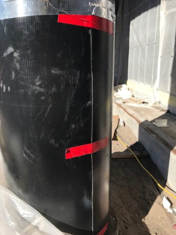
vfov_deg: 63.4
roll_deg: +0.8
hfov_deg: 49.7
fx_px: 190
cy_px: 118
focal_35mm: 28
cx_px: 88
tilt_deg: -15.4
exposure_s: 1/1681
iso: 20
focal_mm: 3.99
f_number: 1.8
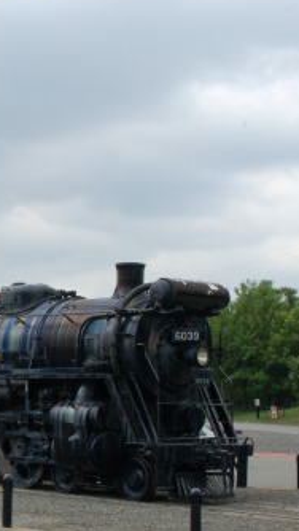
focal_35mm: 84
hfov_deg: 13.4
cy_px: 316
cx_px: -174
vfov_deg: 25.3
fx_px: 1183
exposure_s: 1/200
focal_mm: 28
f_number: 14
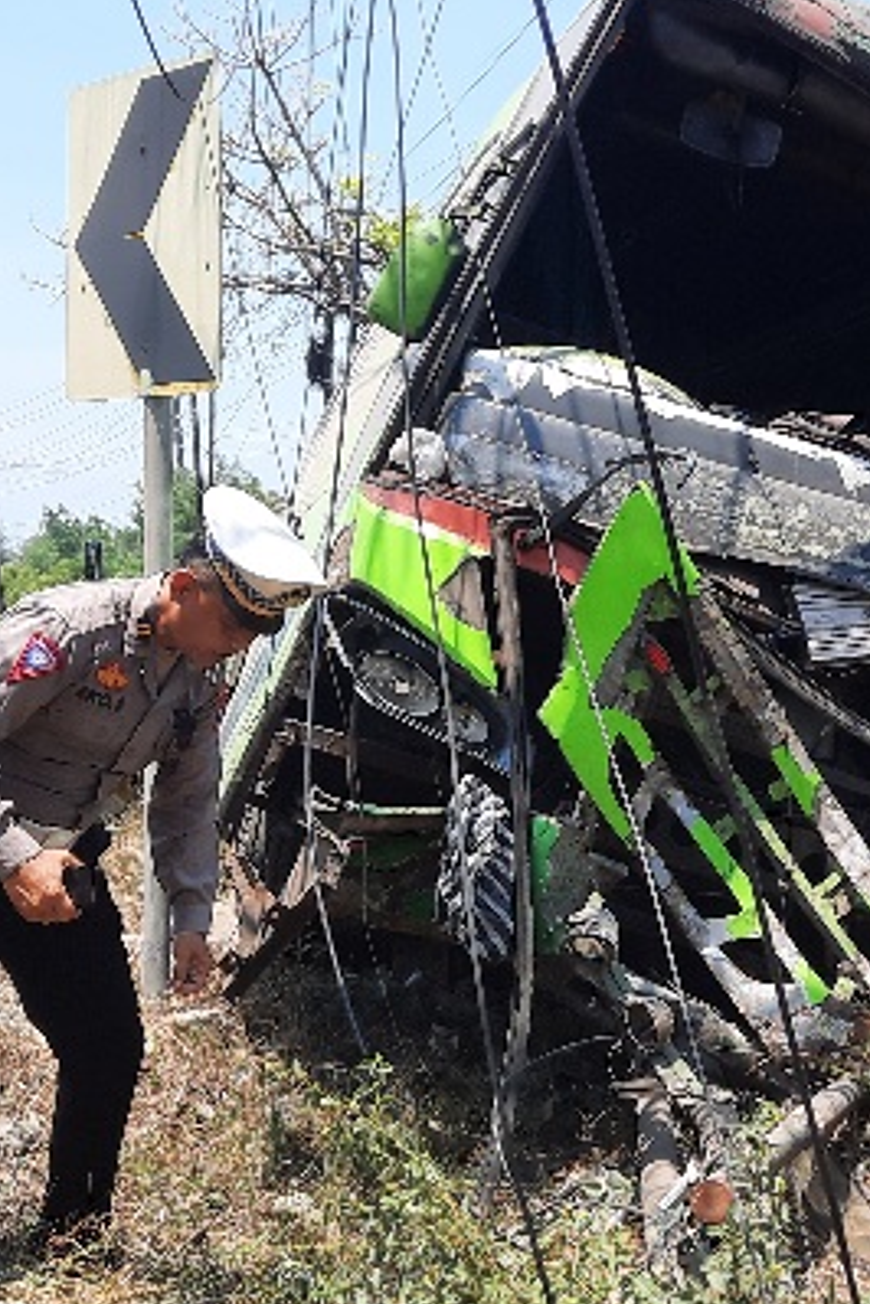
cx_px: 610
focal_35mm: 42
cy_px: 569
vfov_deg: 46.3
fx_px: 1522
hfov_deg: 31.5
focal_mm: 4.6
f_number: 2
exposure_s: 1/625
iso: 32
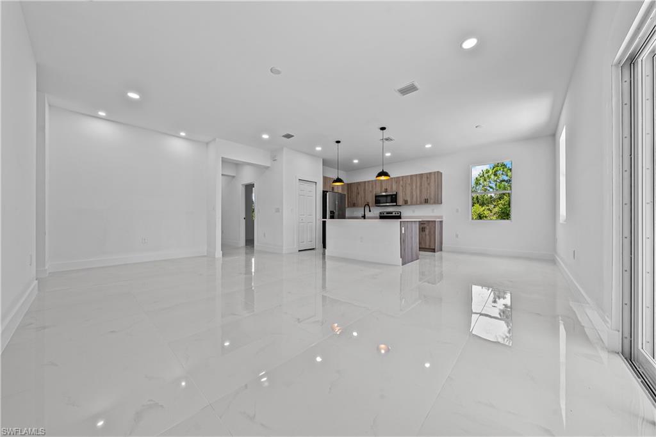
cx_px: 328
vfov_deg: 90.0
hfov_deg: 112.6
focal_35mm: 12
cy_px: 218
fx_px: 219
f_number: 9
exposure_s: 1/8
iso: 200
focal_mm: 12
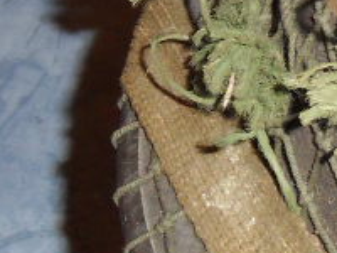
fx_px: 2492
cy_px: 103
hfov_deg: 7.3
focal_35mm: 256
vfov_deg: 5.8
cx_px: 768
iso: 200
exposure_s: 1/45
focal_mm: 9
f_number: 4.5
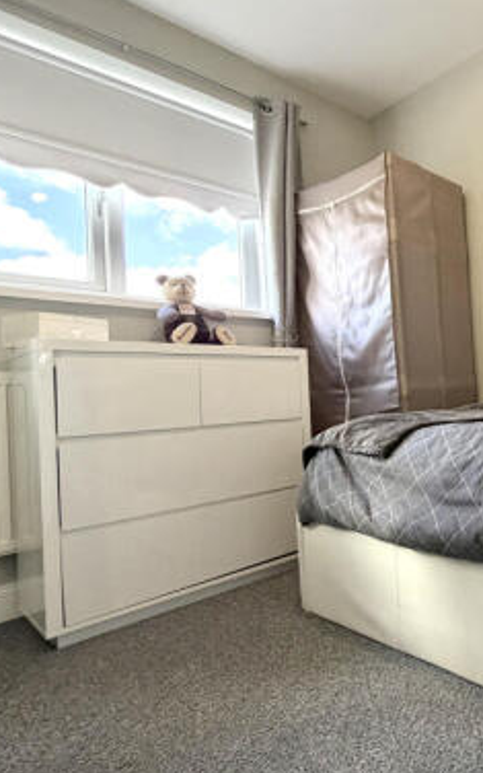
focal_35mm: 23
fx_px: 484
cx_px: 540
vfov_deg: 77.1
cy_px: 379
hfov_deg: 41.4
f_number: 2.2
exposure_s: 1/100
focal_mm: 2.22
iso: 200
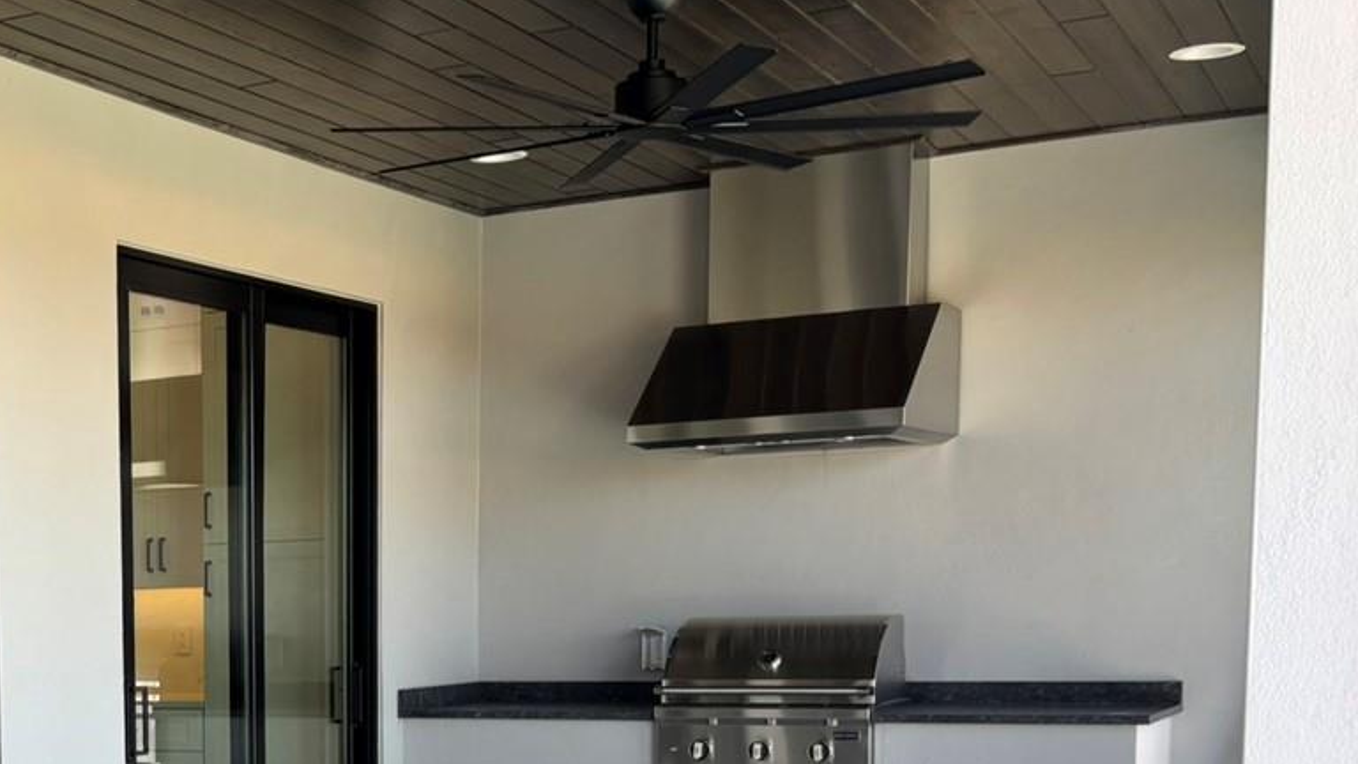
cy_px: 842
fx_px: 2125
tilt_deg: -6.9
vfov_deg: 19.5
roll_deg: +1.3
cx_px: 14
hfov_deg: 32.7
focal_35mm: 59
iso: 40
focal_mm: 5.96
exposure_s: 1/189
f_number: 1.6
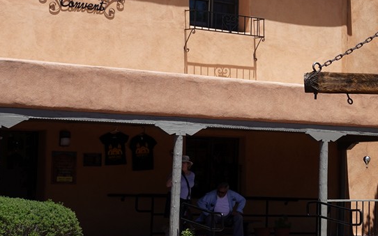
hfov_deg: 16.1
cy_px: 75
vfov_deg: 12.0
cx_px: 685
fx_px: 1123
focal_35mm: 109
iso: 100
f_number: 11
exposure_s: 1/160
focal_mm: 29
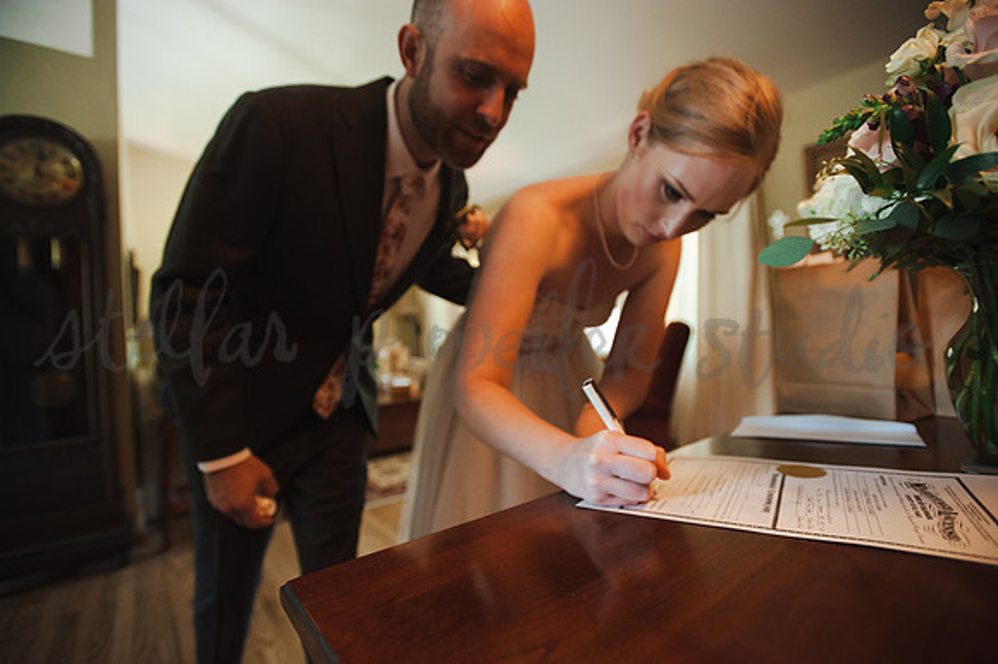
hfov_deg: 93.3
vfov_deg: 70.4
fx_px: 471
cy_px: 332
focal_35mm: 17
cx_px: 499
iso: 1250
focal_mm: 17
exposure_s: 1/80
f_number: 2.8
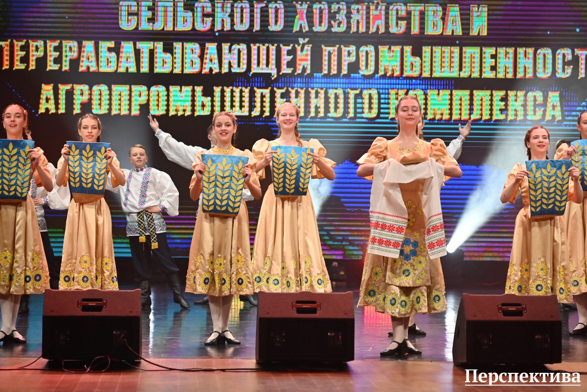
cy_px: 196
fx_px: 1958
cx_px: 294
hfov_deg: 17.1
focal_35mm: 120
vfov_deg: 11.4
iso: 2000
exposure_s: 1/1250
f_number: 4
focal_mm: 120
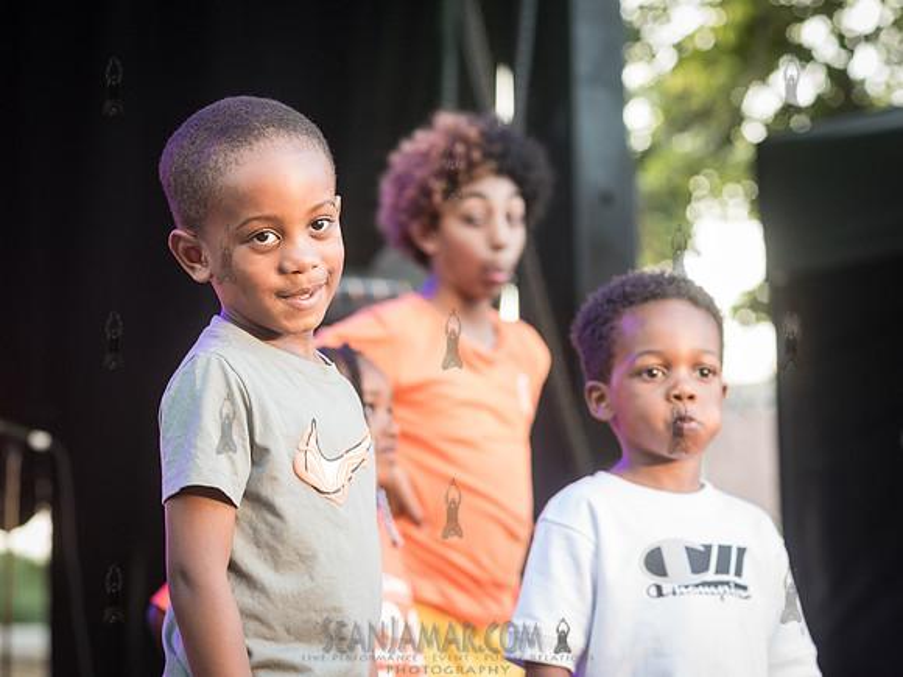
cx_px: 318
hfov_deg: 15.1
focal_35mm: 131
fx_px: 3413
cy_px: 287
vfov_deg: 11.3
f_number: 5
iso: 1000
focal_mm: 105
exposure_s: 1/250
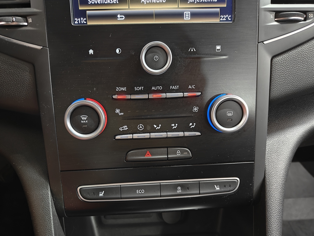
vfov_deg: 56.8
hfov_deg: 71.6
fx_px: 218
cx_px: 157
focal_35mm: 24
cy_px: 118
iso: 1250
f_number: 1.8
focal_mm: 5.59
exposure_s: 1/20
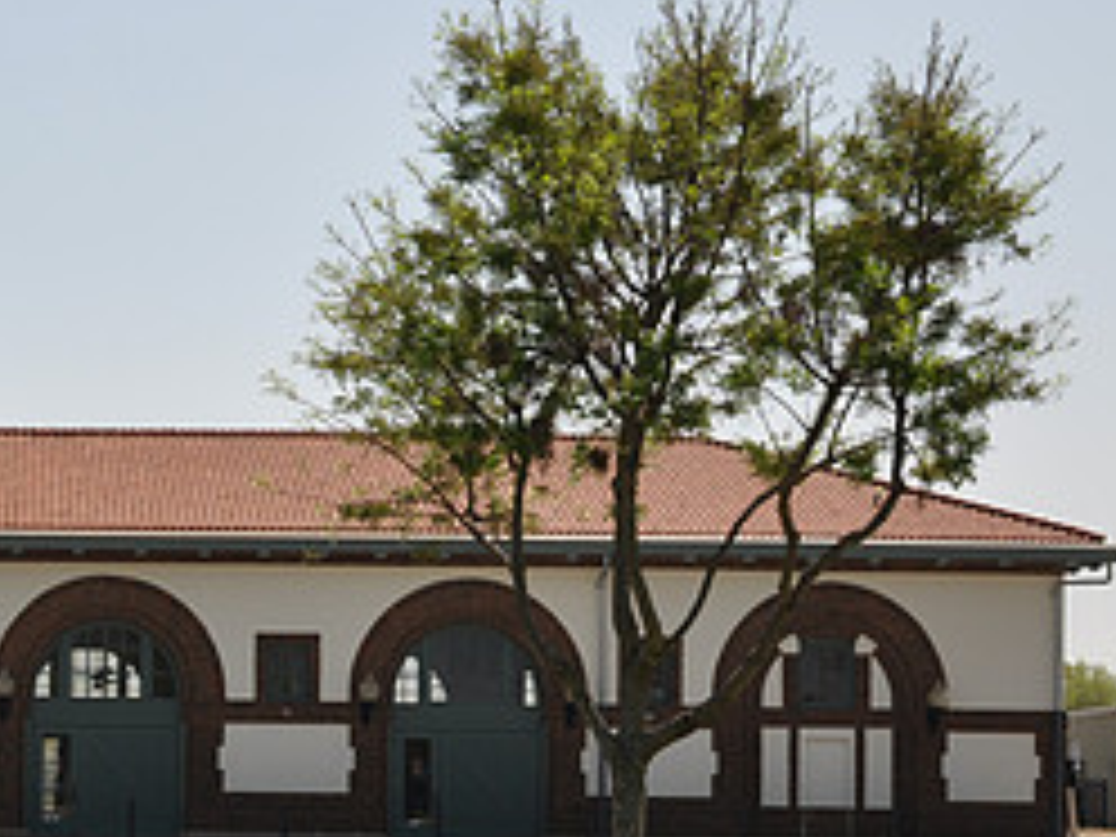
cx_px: -144
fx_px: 2611
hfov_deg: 22.6
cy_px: 632
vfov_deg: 18.1
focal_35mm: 81
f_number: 6.3
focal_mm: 24
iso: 200
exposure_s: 1/160
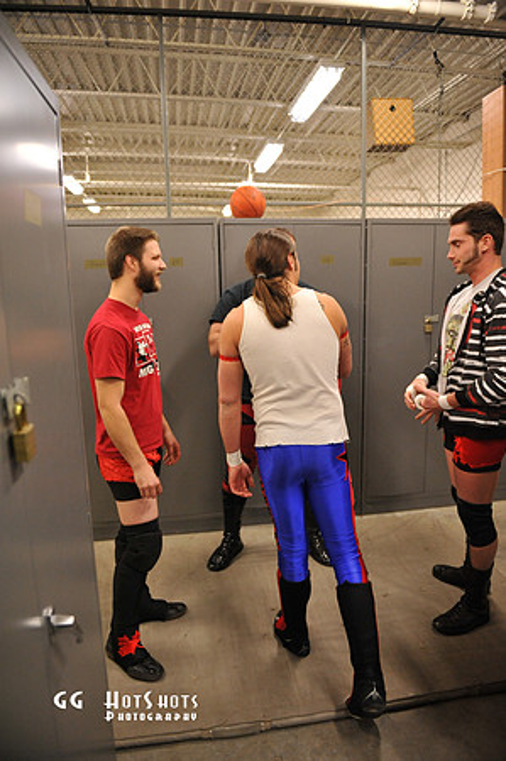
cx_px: 253
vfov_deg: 73.8
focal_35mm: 24
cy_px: 380
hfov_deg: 53.0
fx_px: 507
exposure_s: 1/250
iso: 3200
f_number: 2.8
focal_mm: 24
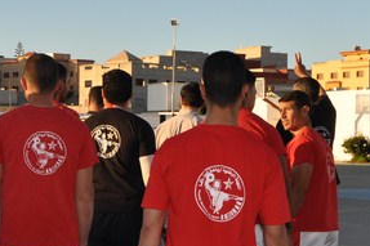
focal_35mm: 87
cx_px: 161
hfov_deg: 23.4
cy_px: 117
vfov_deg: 15.7
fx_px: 894
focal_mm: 26
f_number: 9
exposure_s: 1/200
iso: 200
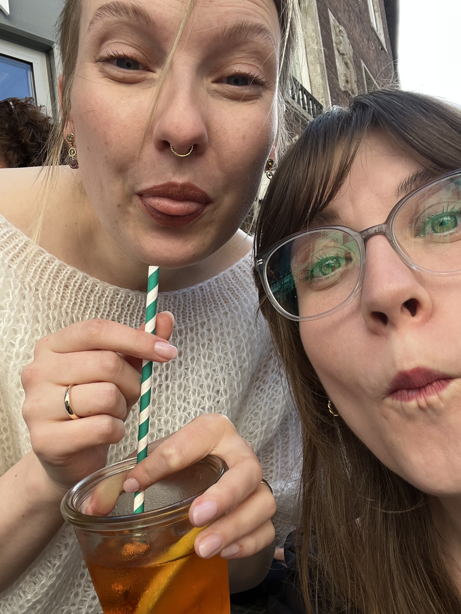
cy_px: 307
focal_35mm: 30
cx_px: 230
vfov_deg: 60.0
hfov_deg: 46.8
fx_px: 533
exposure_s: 1/177
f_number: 2.2
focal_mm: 2.71
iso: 25
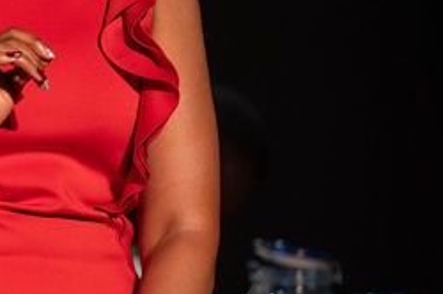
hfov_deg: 2.5
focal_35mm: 826
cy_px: -112
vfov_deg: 1.7
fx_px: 10151
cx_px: -230
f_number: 2.8
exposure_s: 1/125
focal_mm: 200
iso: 640
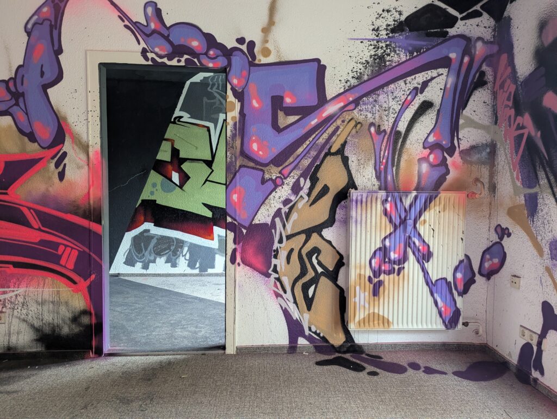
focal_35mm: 24
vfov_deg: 56.9
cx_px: 278
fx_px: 387
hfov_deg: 71.5
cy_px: 210
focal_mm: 6.81
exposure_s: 1/117
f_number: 1.85
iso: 841
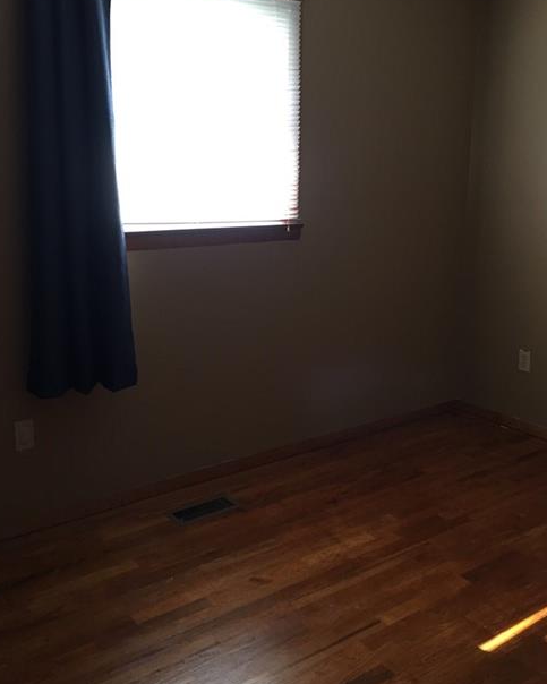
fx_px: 729
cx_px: 293
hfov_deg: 41.1
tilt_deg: -9.2
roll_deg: -1.6
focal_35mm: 36
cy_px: 291
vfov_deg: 50.1
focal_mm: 4.15
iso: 80
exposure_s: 1/30
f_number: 2.2
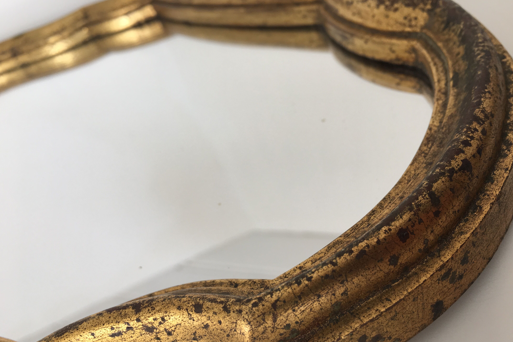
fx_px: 442
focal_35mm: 31
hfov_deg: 60.3
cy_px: 196
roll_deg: +27.0
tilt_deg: -39.2
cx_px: 258
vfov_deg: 42.2
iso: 32
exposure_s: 1/50
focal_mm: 4.15
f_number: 2.2
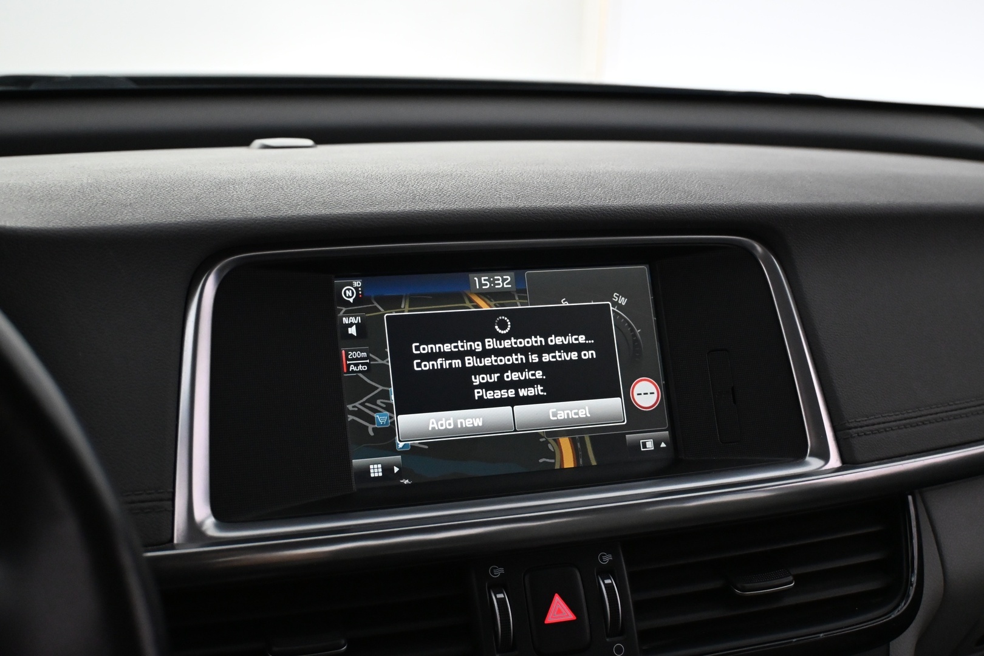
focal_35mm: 46
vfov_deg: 29.4
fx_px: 1250
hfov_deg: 43.0
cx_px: 492
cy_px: 328
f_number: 4.8
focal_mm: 30.5
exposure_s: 1/60
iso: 3200
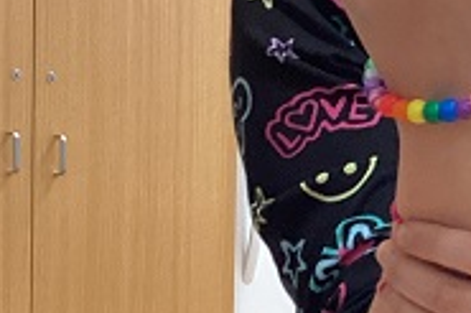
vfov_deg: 11.7
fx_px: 1516
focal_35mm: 116
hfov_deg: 16.7
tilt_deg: -5.3
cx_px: 606
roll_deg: -2.5
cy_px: 277
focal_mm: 3.3
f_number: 2.4
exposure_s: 1/50
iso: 160
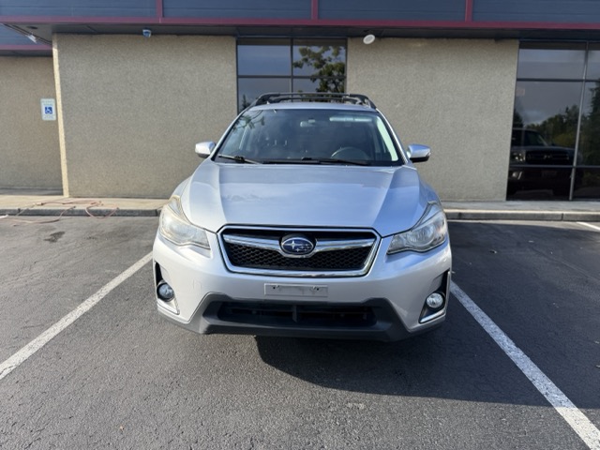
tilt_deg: -8.4
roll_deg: -2.8
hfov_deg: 71.6
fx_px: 416
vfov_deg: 56.8
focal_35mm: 24
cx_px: 300
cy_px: 225
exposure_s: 1/1770
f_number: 1.78
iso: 100
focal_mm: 6.76
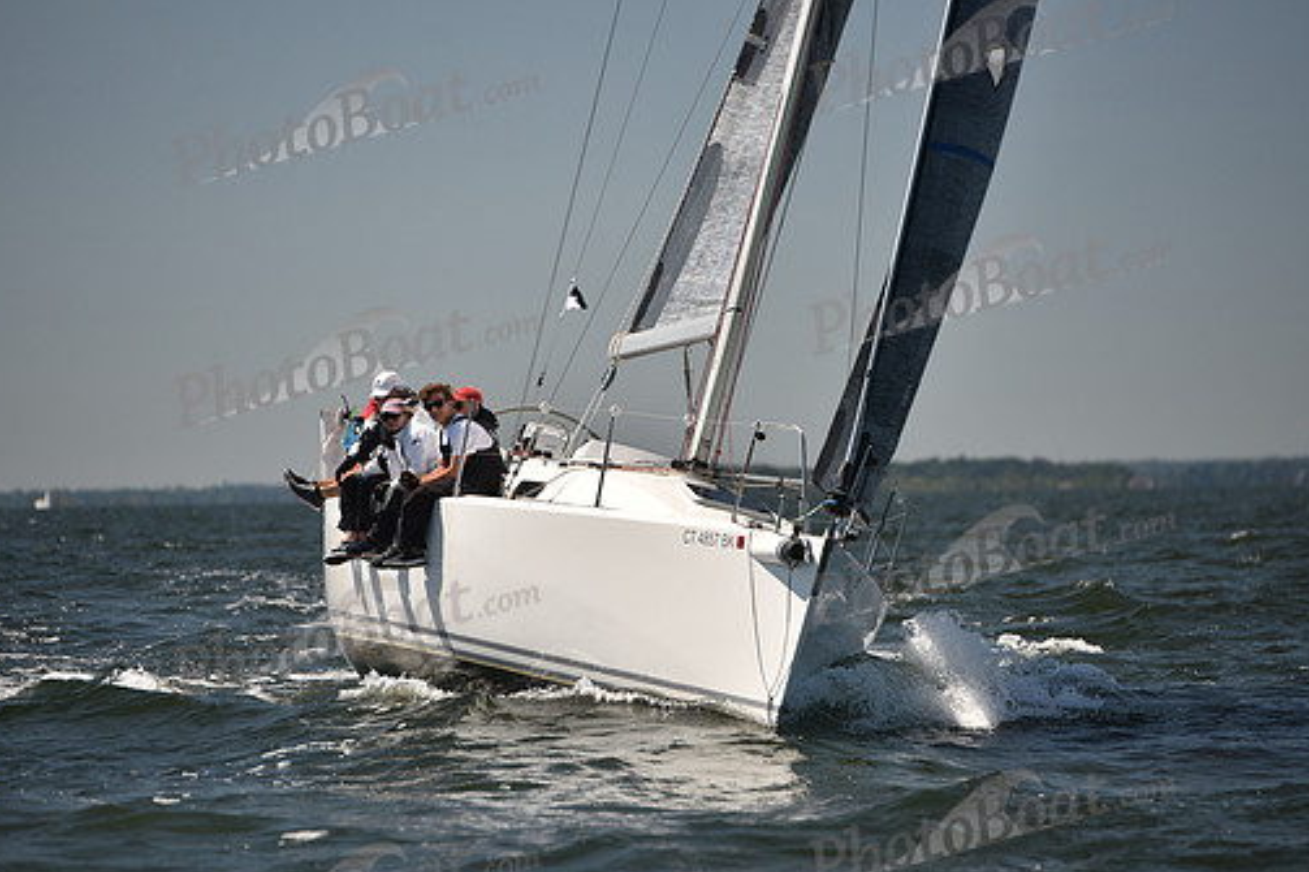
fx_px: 8178
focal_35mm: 225
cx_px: 677
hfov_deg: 9.2
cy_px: 459
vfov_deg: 6.1
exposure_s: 1/1600
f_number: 3.5
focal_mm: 195
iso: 250
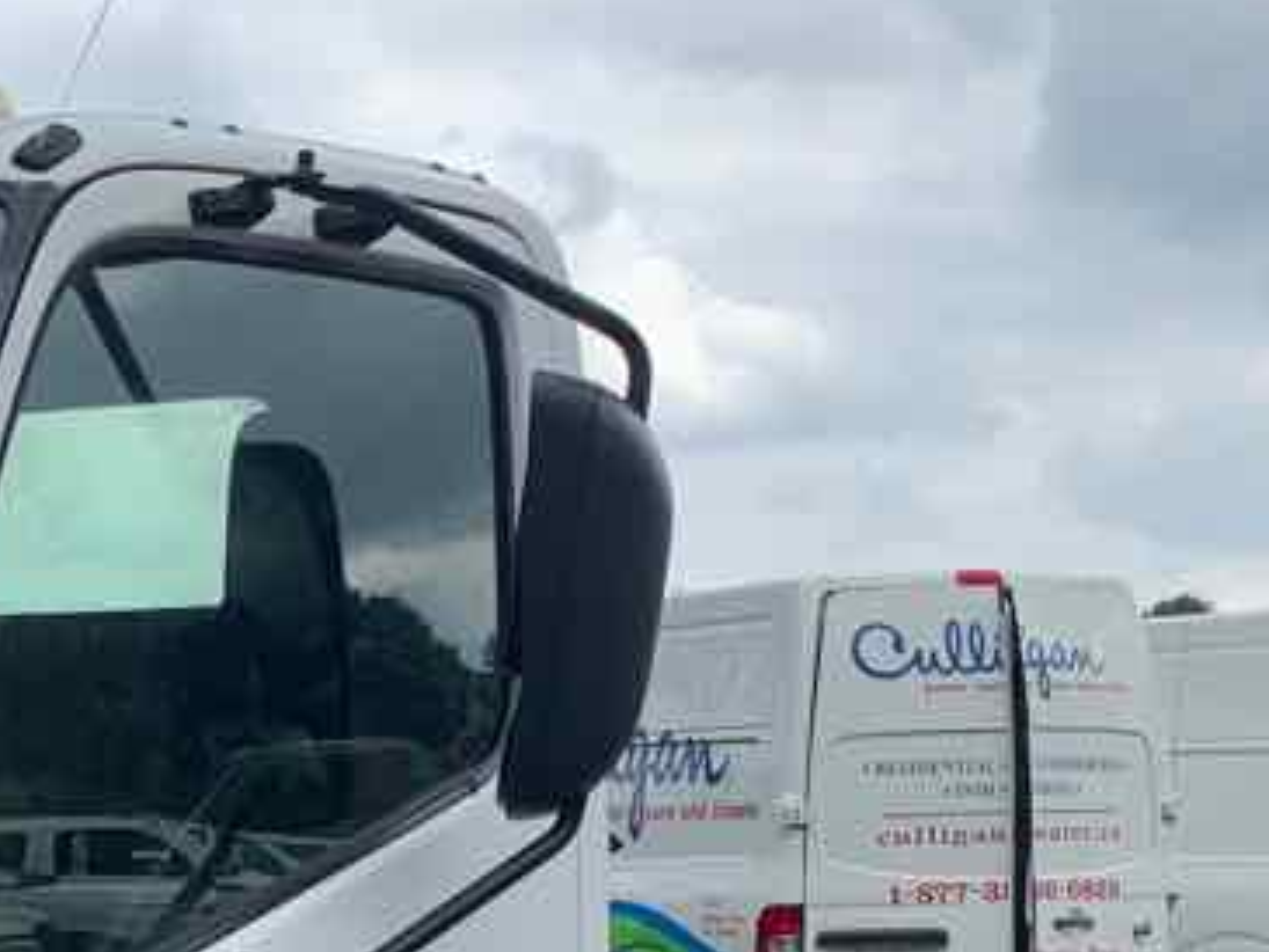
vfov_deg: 16.0
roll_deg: +1.7
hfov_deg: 21.8
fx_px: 3190
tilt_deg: -9.1
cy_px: 1272
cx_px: 31
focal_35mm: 87
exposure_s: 1/991
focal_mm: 4.25
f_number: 1.8
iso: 25
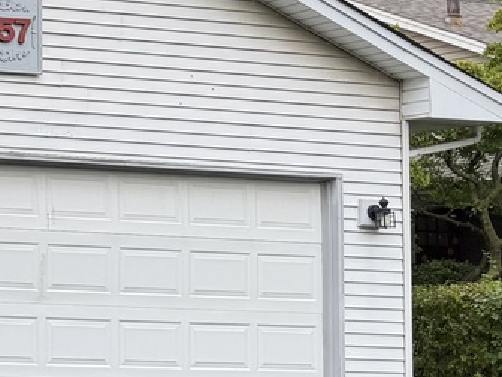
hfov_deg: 16.1
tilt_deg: +5.0
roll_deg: -1.7
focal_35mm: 103
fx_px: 1494
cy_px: 114
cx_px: -399
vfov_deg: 14.3
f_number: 1.78
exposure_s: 1/510
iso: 80
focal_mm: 6.76
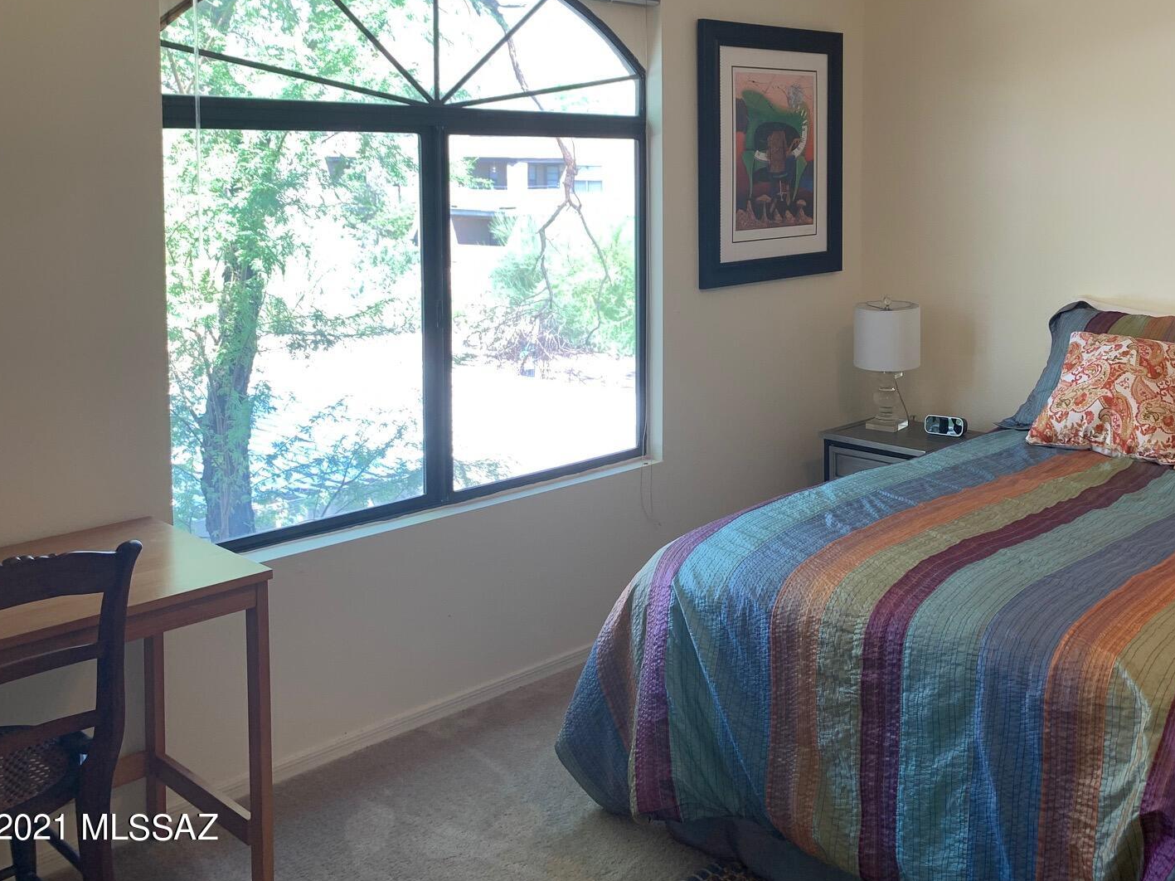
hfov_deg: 49.1
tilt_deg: -4.1
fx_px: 1256
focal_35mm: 37
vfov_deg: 38.0
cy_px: 257
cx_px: 799
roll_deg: -0.9
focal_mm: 4.25
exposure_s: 1/120
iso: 40
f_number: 1.8
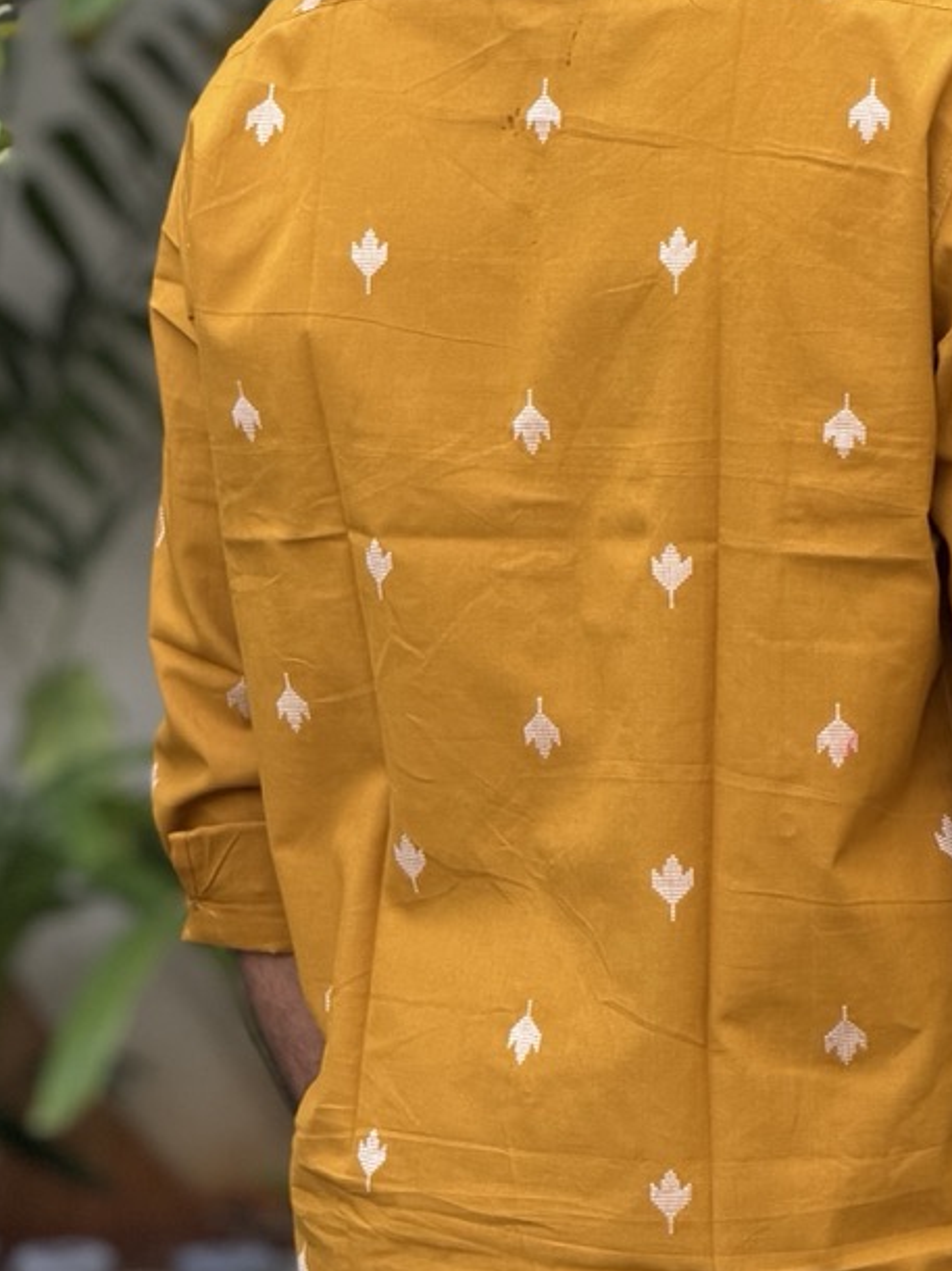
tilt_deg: -5.1
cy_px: 408
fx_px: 7706
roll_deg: +0.0
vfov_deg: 9.4
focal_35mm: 210
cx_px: 658
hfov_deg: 7.1
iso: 160
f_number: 2.8
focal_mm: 16.89
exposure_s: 1/121
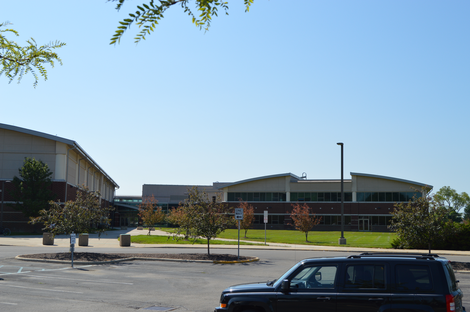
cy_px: 156
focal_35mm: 42
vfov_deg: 31.8
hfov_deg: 46.4
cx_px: 235
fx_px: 548
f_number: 9
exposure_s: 1/320
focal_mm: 28
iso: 100
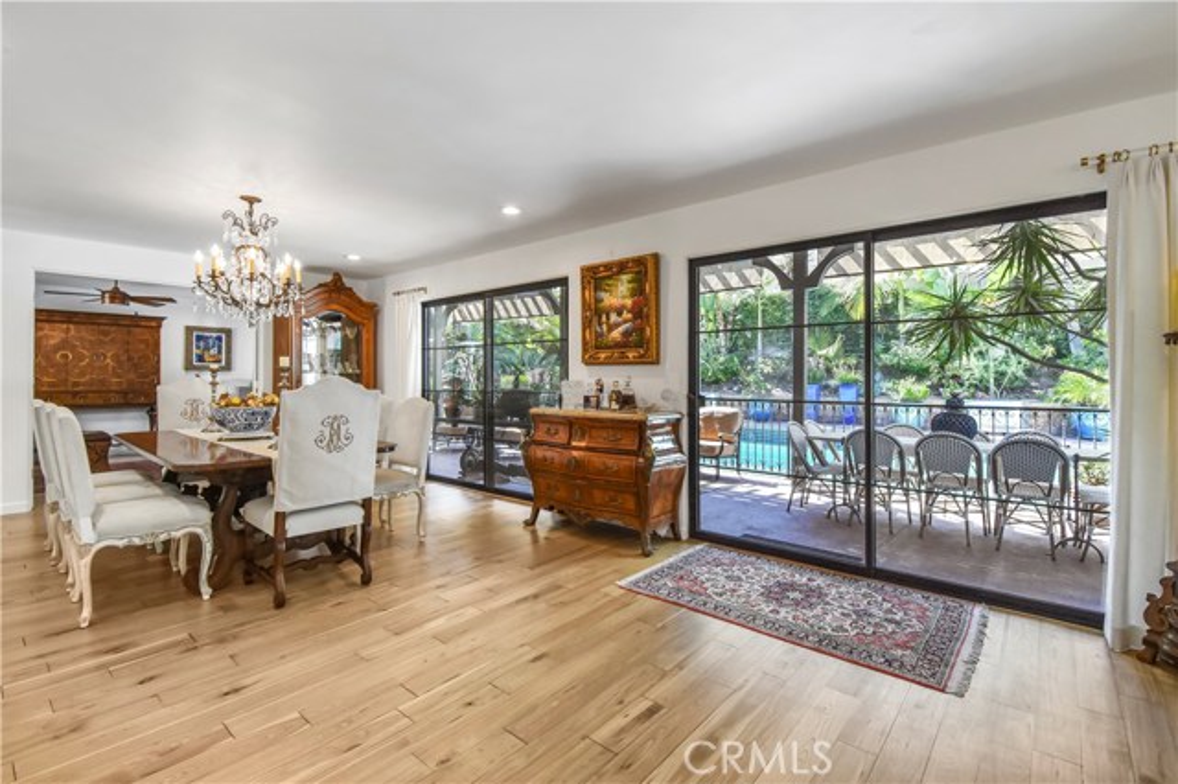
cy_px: 392
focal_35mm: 15
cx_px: 589
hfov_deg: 100.4
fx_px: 491
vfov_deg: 77.3
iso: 1000
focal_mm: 10
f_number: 7.1
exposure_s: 1/80
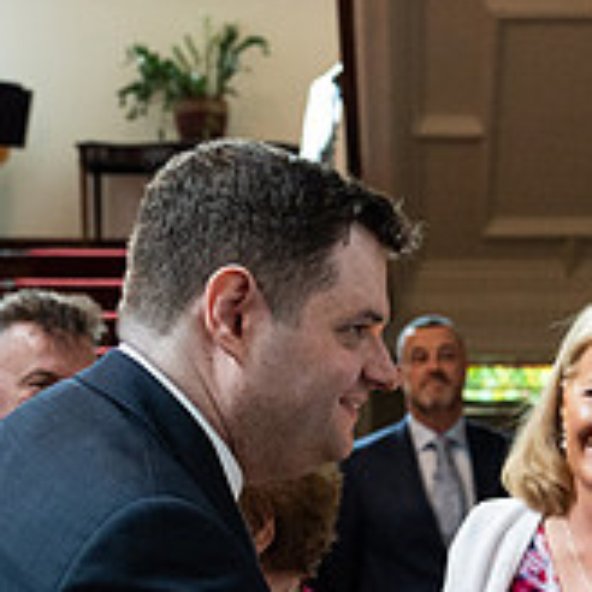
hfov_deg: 19.8
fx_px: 1683
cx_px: 437
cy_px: 630
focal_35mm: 87
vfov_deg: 19.2
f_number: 3.5
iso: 5000
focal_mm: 29
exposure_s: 1/200
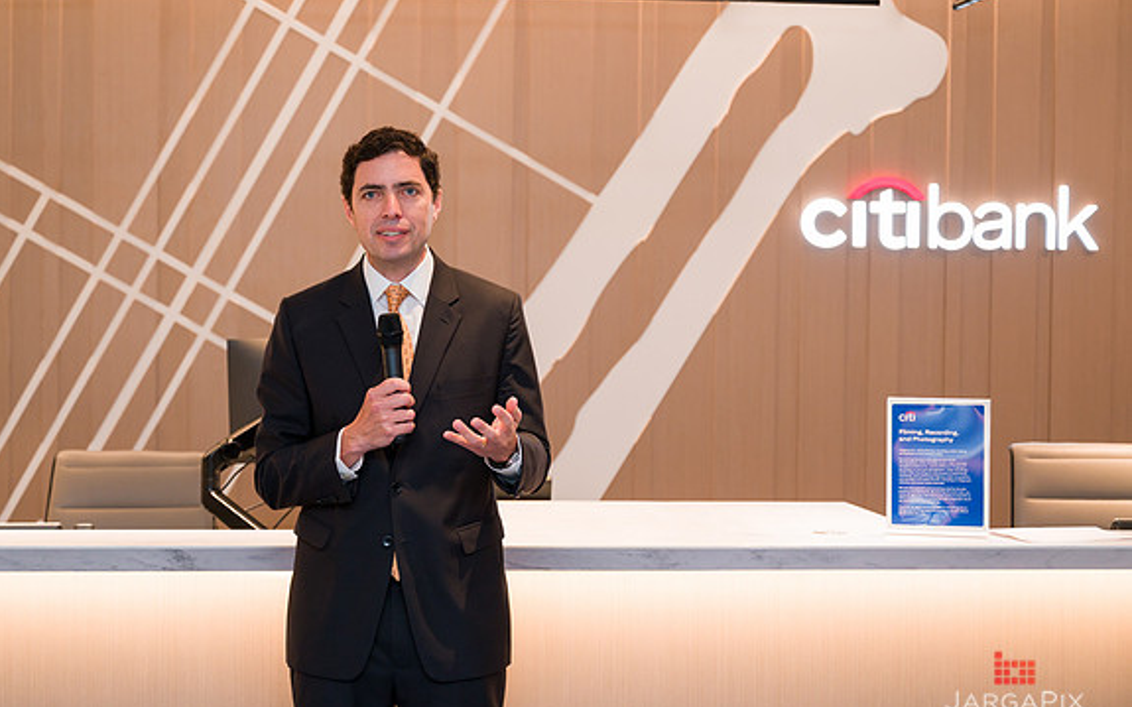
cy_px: 355
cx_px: 529
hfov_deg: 29.0
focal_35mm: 71
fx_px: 2190
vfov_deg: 18.3
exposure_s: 1/200
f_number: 3.5
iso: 640
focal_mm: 63
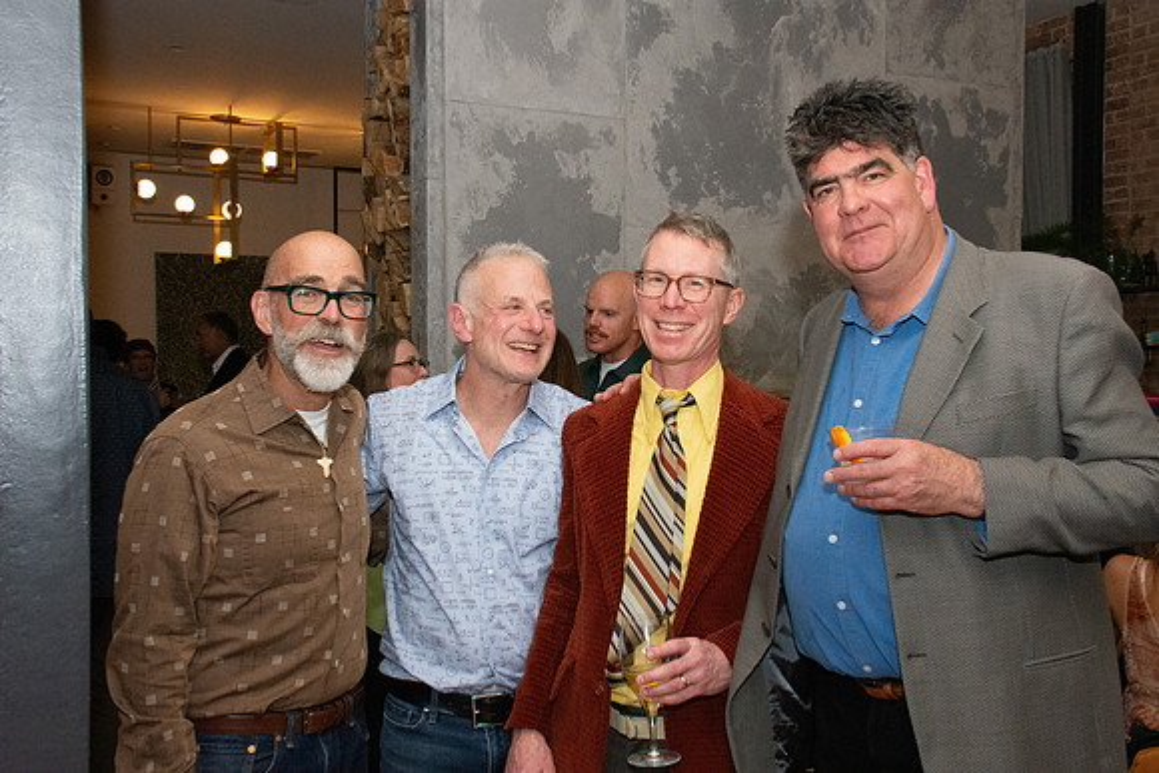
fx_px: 1256
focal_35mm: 39
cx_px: 580
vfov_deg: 34.2
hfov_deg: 49.5
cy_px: 386
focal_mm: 26
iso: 5000
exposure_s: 1/160
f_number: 11
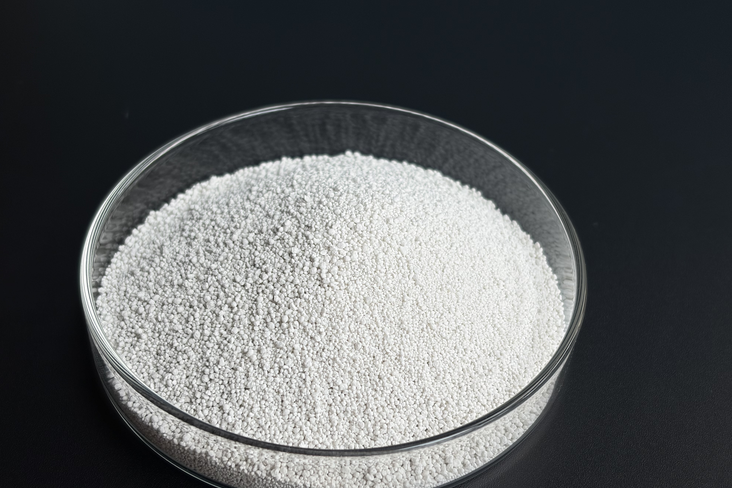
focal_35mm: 55
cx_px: 364
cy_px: 279
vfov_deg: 24.6
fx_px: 1118
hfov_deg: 36.2
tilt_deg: -44.2
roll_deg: -2.1
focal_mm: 5.96
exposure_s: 1/851
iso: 32
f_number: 1.6
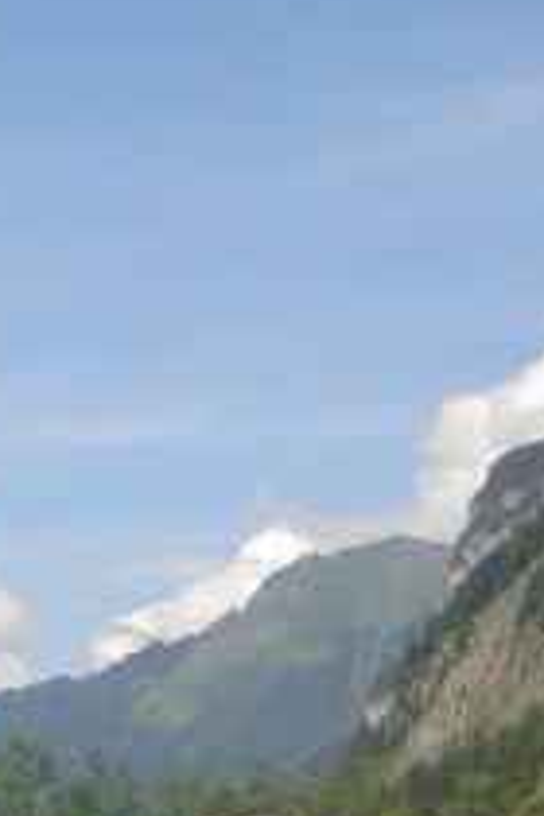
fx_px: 2765
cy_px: 433
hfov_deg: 10.8
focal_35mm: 122
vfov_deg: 16.8
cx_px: -262
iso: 50
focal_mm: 5.6
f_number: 4.7
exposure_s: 1/320
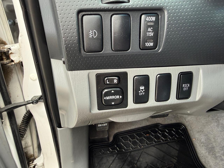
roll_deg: -0.5
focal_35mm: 24
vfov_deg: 56.8
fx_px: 155
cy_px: 84
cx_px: 112
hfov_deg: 71.6
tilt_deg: -28.6
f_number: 2.2
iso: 125
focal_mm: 2.22
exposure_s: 1/99
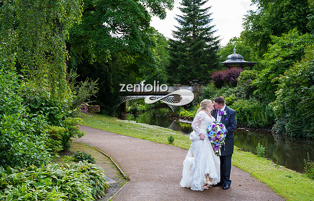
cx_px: 156
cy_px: 100
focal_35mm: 48
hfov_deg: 41.6
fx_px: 413
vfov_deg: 27.3
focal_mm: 46
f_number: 3.5
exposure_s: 1/500
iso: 200
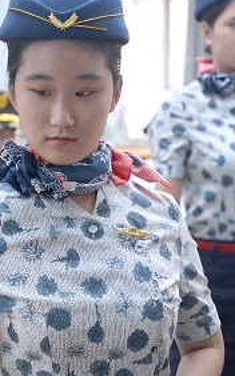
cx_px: 16
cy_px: 240
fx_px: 1067
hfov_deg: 12.5
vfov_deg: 20.0
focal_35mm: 104
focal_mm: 48
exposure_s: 1/160
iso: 2000
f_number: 4
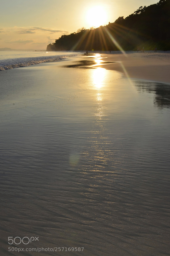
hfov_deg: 38.9
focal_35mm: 34
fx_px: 241
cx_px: 85
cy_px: 130
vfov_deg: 55.8
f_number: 18
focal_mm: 22
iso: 200
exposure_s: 1/250
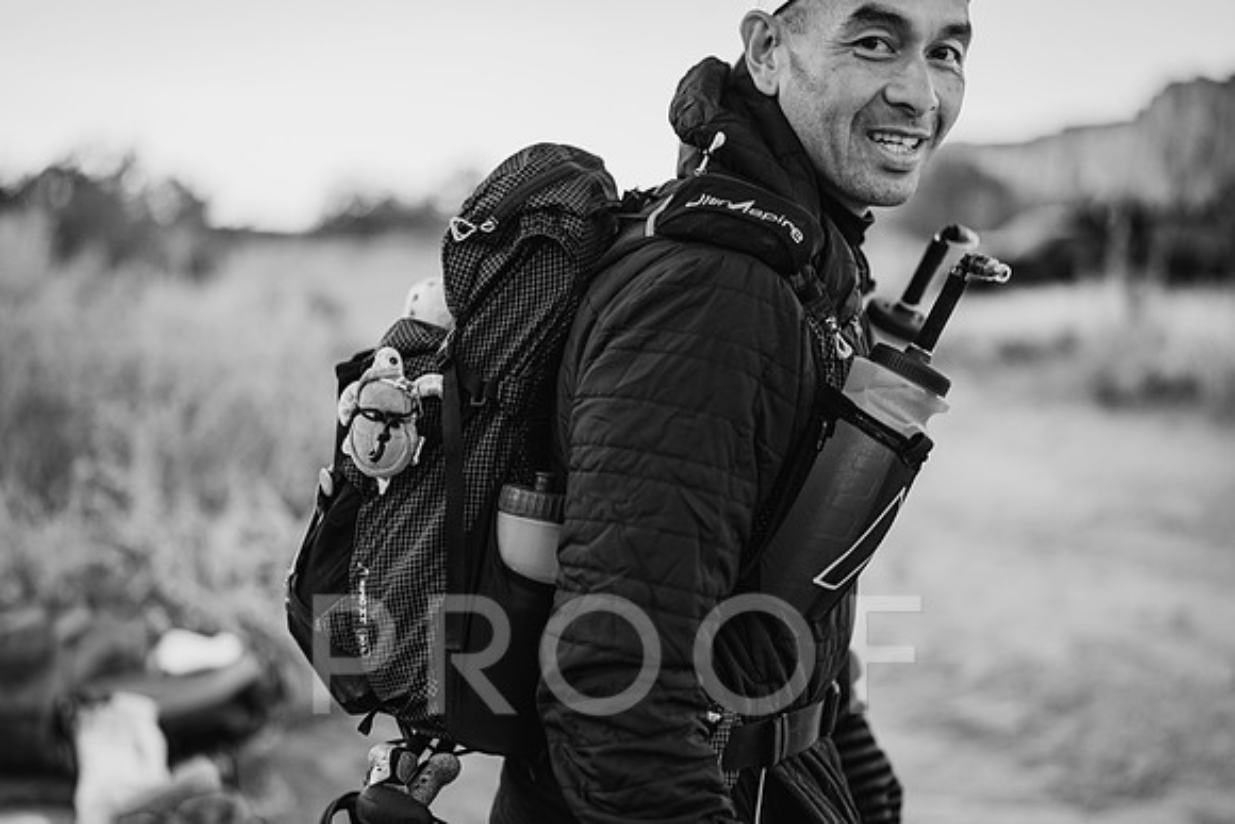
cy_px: 412
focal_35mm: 50
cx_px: 618
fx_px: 1716
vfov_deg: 27.0
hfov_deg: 39.6
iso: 160
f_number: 1.4
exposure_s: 1/160
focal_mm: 50
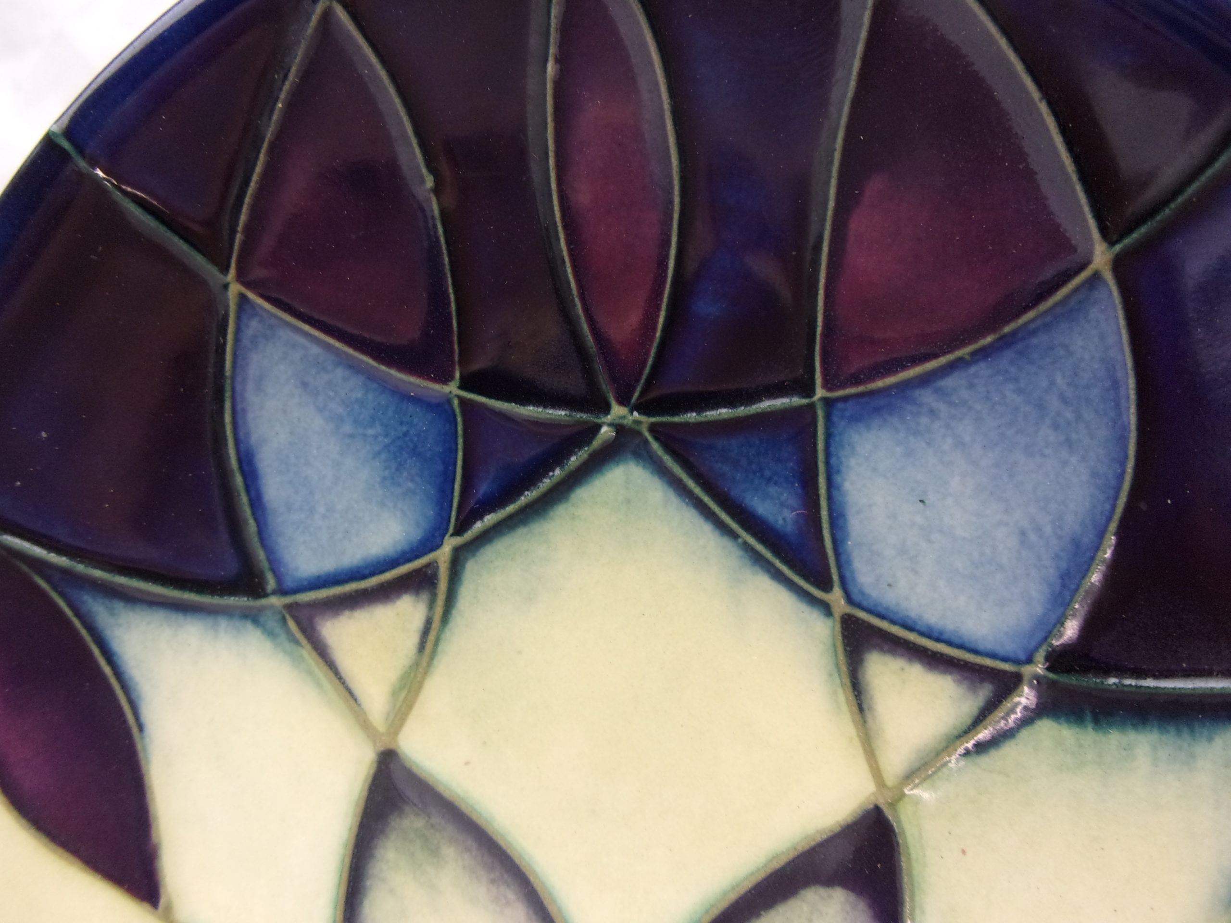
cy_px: 462
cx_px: 616
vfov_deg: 49.7
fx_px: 996
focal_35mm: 28
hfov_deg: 63.4
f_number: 3.9
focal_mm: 5.1
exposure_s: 1/34
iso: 188
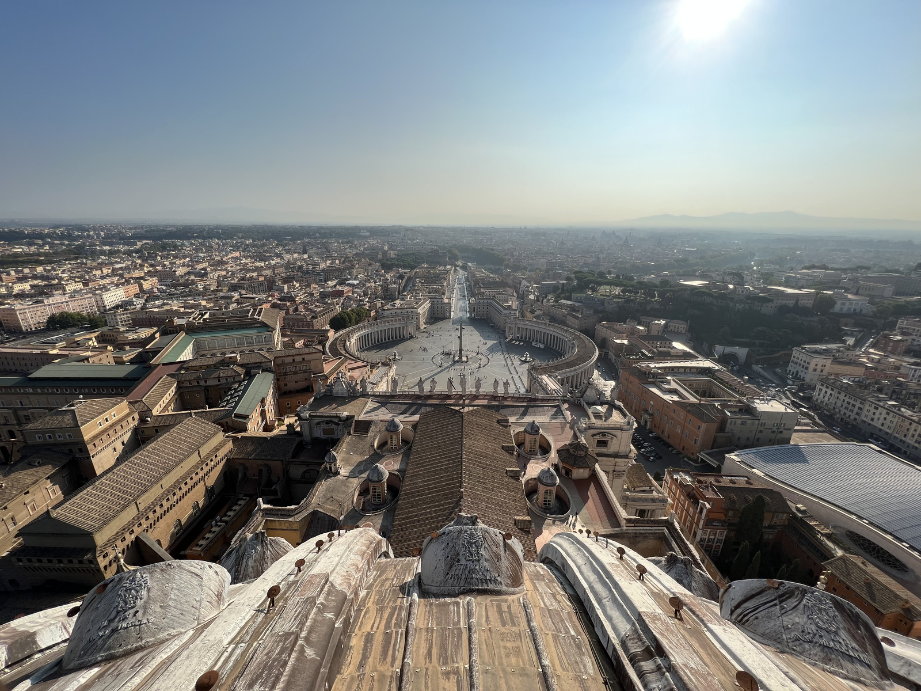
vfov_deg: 89.9
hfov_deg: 106.2
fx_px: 346
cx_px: 460
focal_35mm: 13
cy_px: 346
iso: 32
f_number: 1.8
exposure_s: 1/2016
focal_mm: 1.57
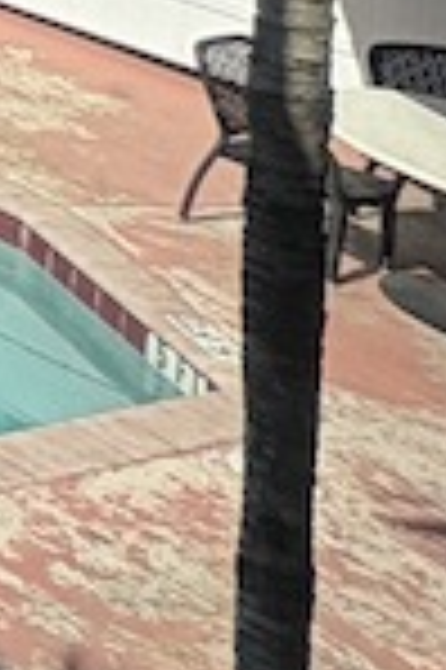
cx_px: -1811
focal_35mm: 100
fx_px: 1863
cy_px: -755
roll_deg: -1.7
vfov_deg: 15.4
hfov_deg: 6.3
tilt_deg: -4.8
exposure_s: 1/899
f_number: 2.2
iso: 40
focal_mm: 2.22
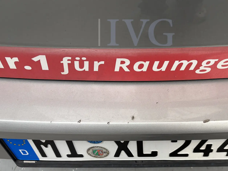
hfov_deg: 46.2
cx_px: 148
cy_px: 124
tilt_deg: -65.9
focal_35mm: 40
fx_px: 263
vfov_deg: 35.3
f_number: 1.6
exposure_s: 1/121
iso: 50
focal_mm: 5.96
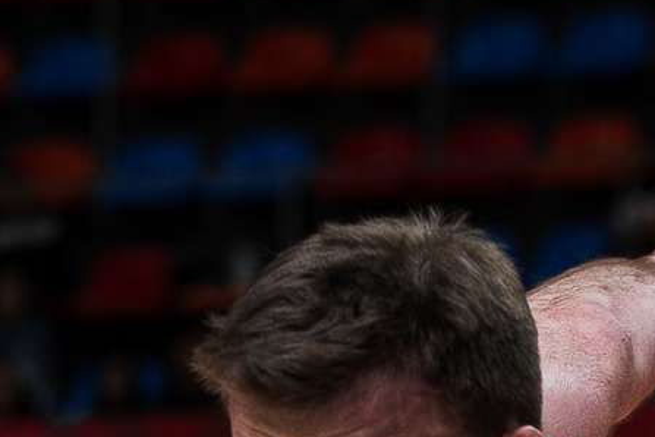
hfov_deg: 3.6
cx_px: 350
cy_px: 1161
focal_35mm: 573
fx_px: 10425
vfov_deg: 2.4
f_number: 4
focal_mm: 100
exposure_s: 1/1250
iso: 1000
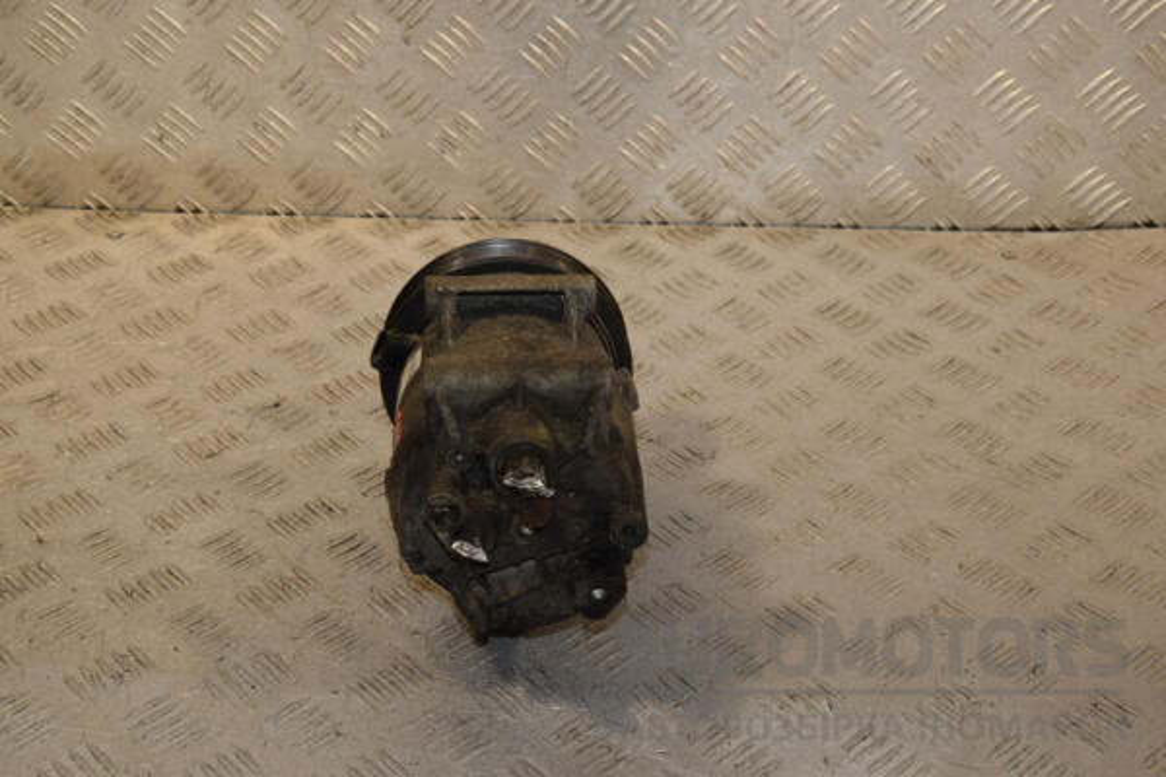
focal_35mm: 60
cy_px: 388
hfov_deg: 33.4
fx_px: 1943
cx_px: 583
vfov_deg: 22.6
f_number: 8
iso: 800
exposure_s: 1/200
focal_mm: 40
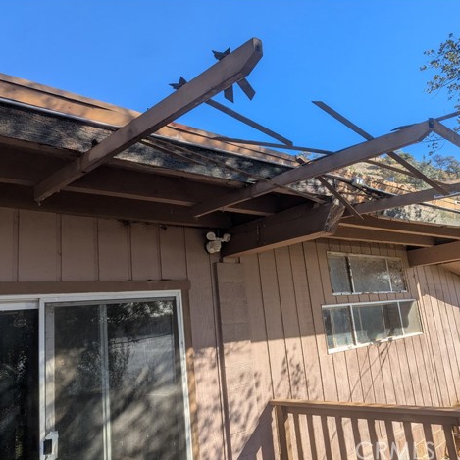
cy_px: 229
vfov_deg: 55.6
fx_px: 436
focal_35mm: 29
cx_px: 249
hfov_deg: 55.6
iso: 44
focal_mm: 6.81
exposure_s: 1/1058
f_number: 1.85
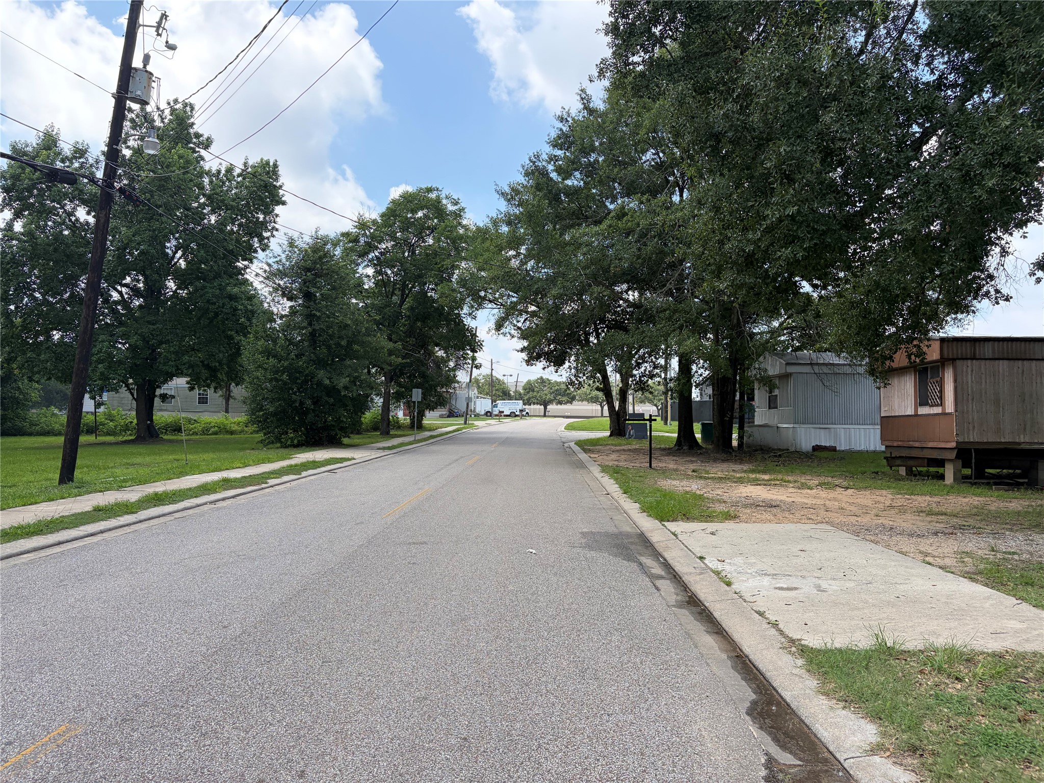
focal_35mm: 26
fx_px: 784
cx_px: 522
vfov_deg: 53.1
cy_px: 392
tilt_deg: +2.2
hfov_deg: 67.3
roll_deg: -2.0
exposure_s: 1/1799
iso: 64
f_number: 1.6
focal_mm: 5.96
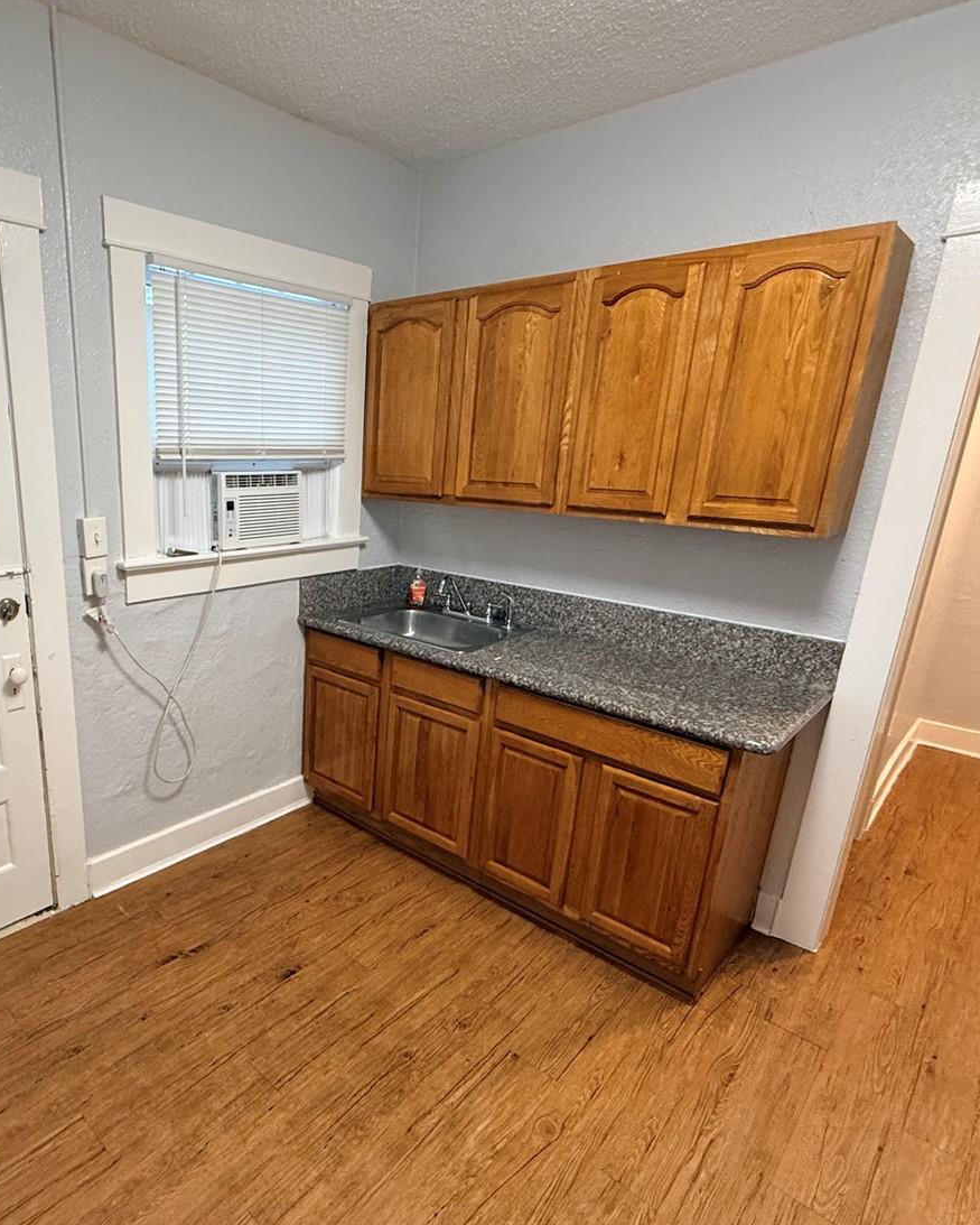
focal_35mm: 20
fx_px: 725
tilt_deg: -15.5
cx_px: 308
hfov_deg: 65.9
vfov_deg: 80.3
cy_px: 651
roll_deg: -1.4
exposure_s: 1/60
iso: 320
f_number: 2.2
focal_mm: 2.22
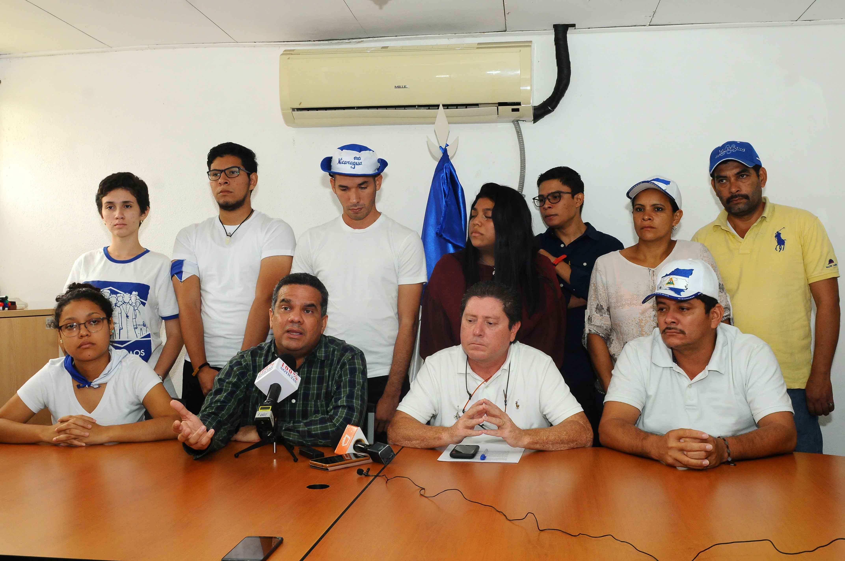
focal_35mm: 36
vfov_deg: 36.8
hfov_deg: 53.2
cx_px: 422
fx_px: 844
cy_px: 280
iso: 1000
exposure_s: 1/125
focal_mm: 24
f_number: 8
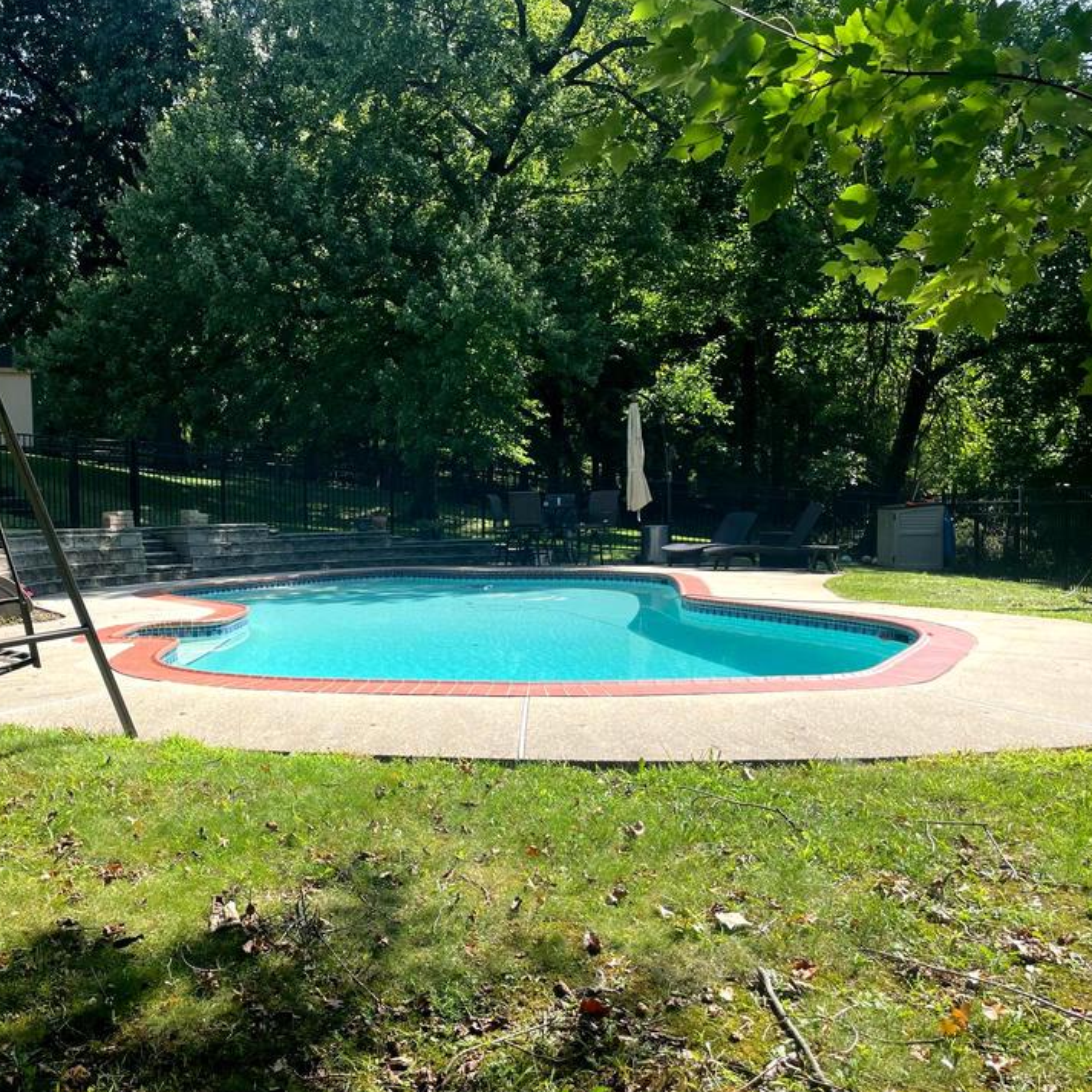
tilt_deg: -1.7
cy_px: 551
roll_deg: +1.4
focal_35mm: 33
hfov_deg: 48.7
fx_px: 1178
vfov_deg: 49.7
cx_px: 343
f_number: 1.6
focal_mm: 4.2
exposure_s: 1/1366
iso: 32
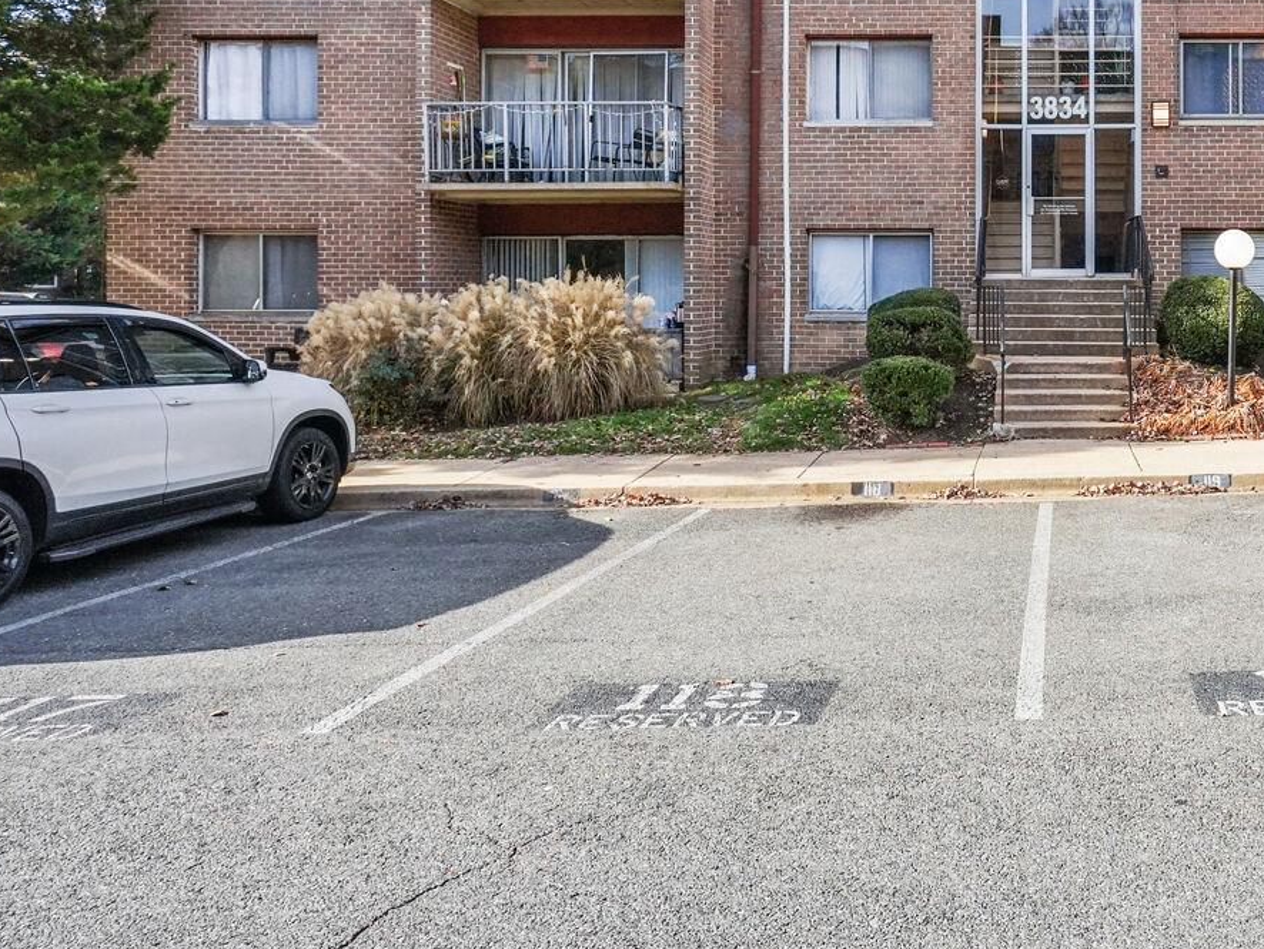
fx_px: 1096
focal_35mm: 30
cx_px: 1054
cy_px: 281
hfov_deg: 54.7
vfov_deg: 45.7
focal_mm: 16
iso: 640
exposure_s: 1/640
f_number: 9
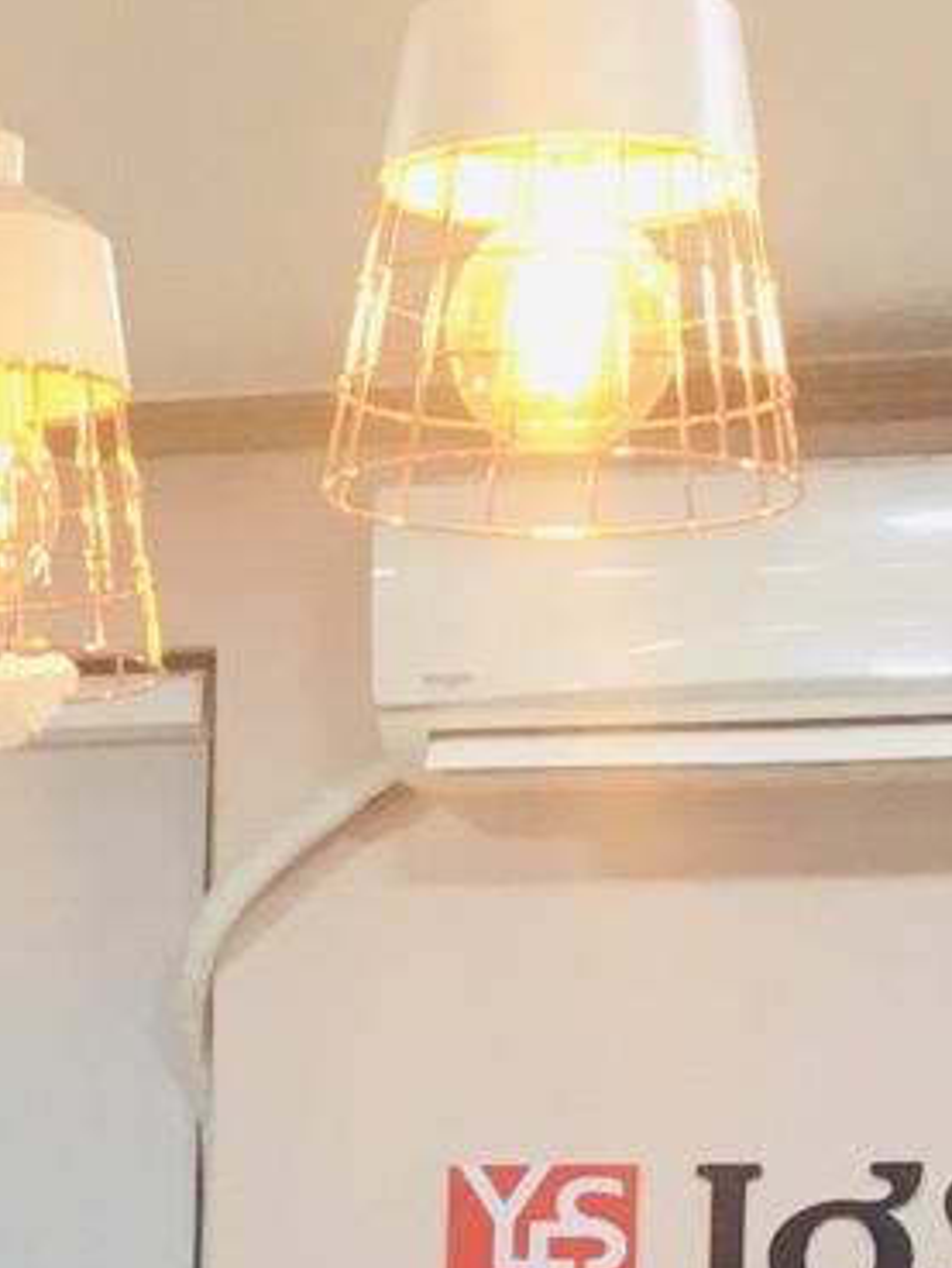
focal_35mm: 161
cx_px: -86
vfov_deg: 11.5
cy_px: 2134
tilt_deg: -5.6
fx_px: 5900
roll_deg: -0.6
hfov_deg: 9.1
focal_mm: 4.15
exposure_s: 1/30
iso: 50
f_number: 2.2
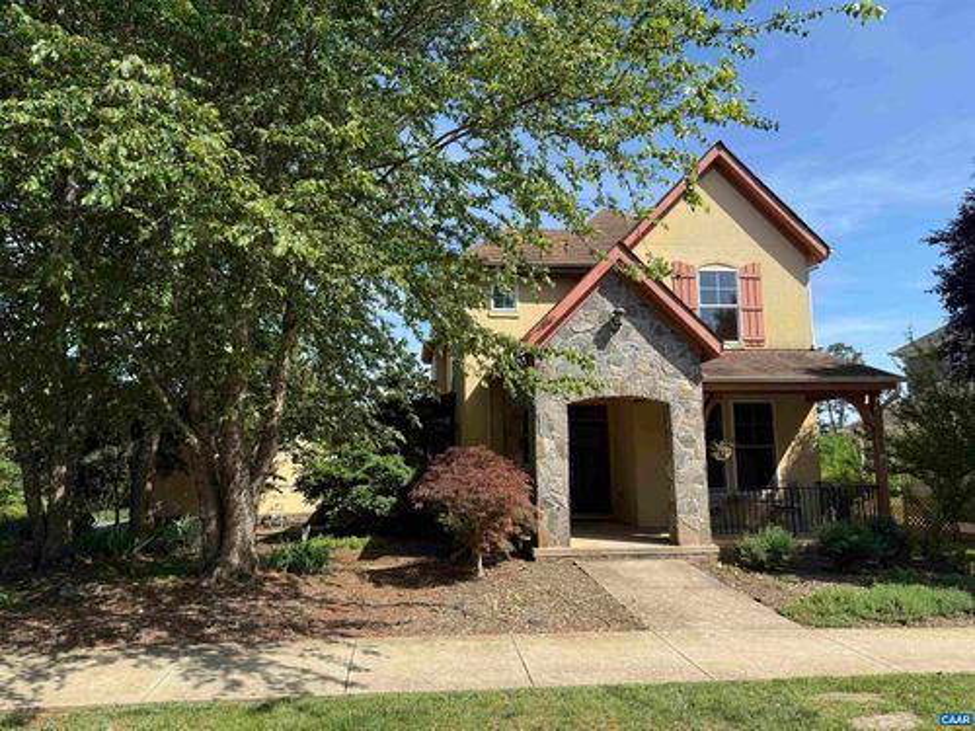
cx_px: 488
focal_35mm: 24
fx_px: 676
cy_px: 366
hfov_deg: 71.6
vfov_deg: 56.8
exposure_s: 1/2445
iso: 80
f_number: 1.78
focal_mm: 6.76
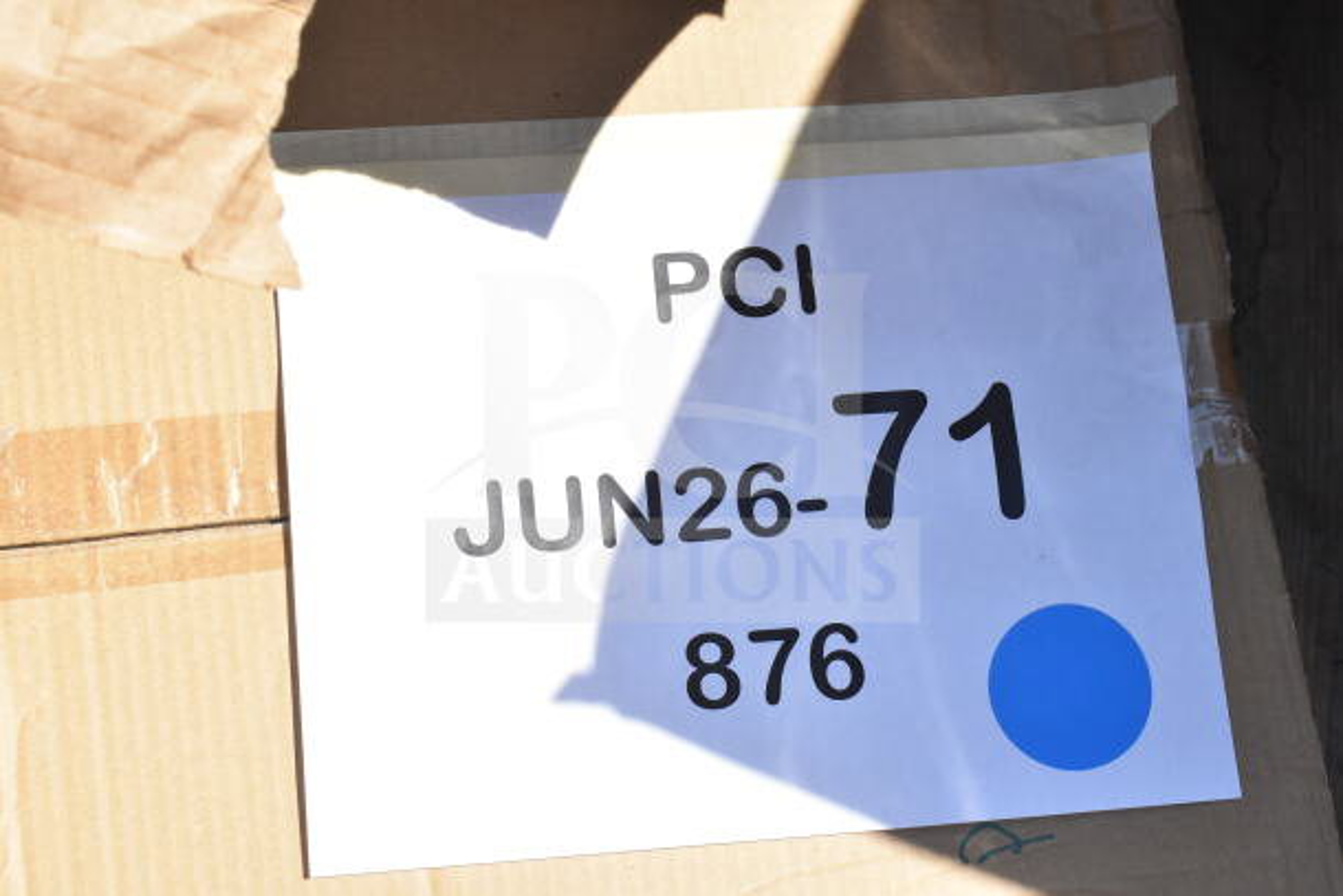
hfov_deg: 33.4
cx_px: 672
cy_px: 448
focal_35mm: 60
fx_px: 2239
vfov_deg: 22.6
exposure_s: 1/1000
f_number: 16
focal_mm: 40
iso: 1600
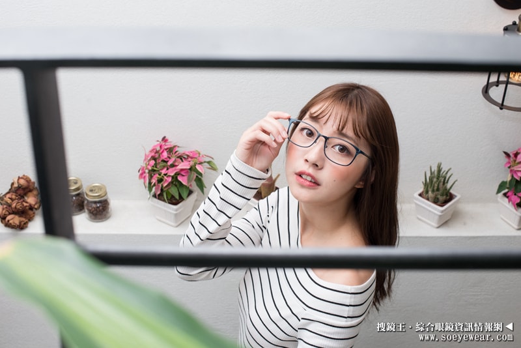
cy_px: 174
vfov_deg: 27.0
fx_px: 724
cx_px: 260
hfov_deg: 39.6
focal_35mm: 50
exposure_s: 1/100
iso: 200
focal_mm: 50
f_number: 5.6
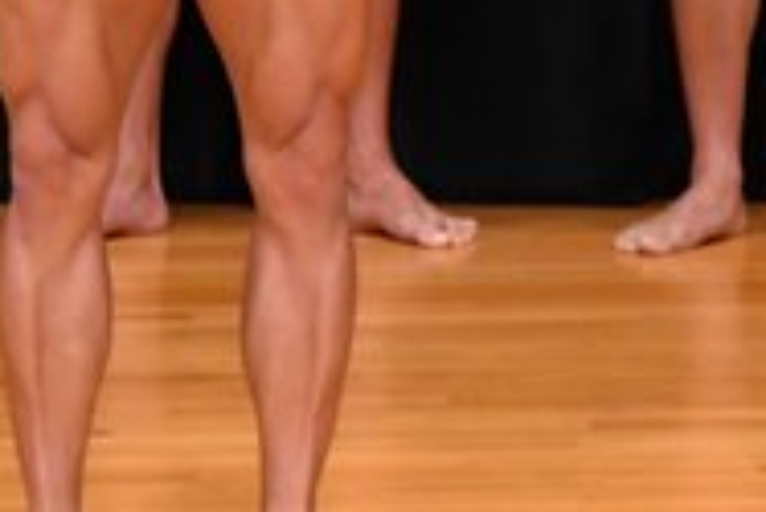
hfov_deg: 1.9
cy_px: -233
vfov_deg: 1.3
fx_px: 22486
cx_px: 1247
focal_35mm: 1056
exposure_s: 1/400
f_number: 5.6
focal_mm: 170
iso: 4000
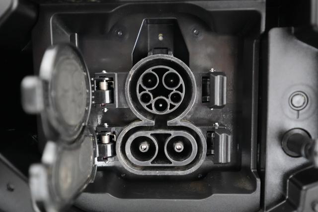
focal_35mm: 28
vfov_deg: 46.4
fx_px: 247
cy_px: 106
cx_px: 159
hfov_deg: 65.5
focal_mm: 28
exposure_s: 1/50
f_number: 2.8
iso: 12800
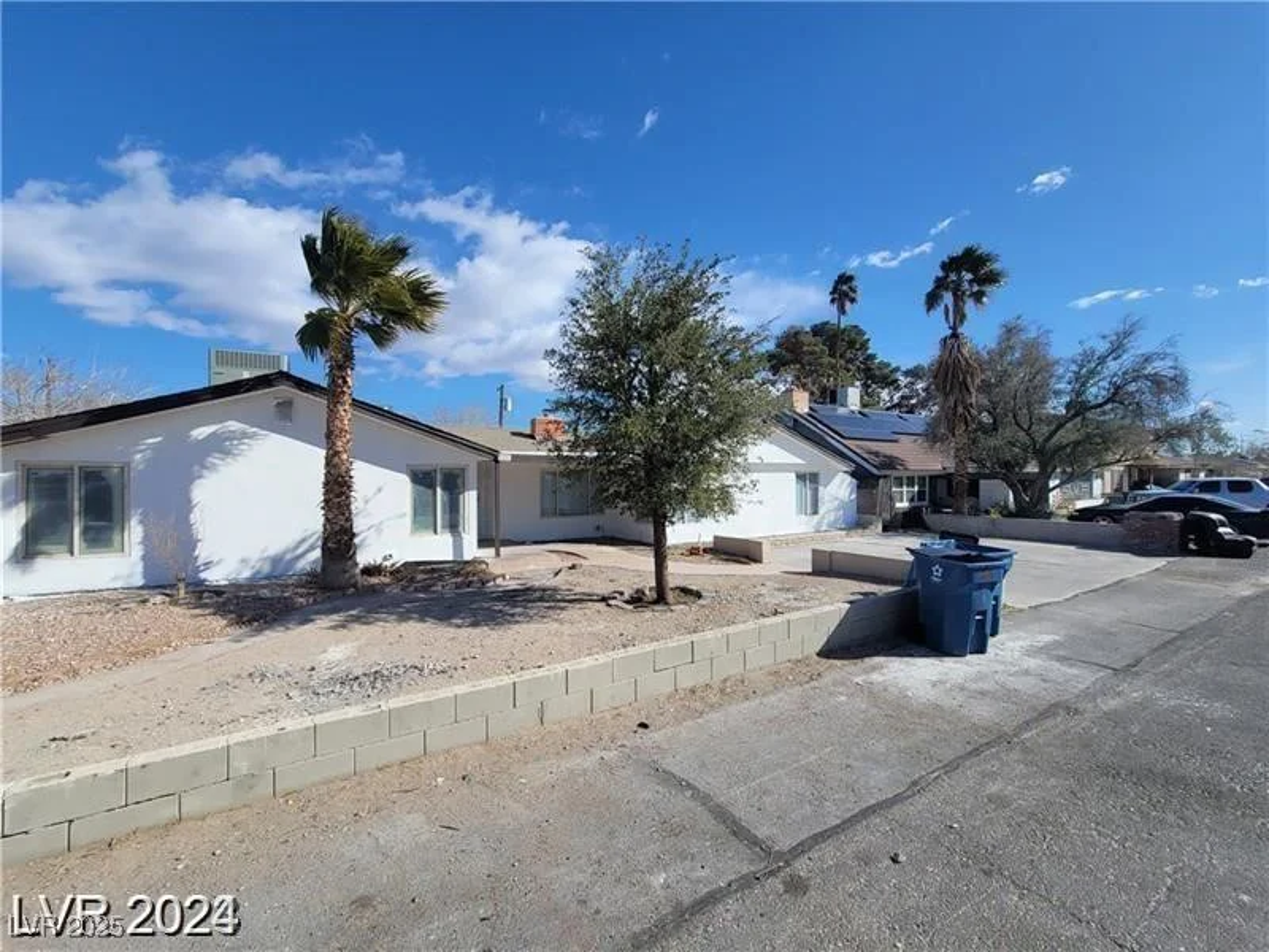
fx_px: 477
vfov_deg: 89.9
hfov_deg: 106.2
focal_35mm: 13
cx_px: 634
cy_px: 476
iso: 64
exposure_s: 1/2321
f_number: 2.2
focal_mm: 2.2
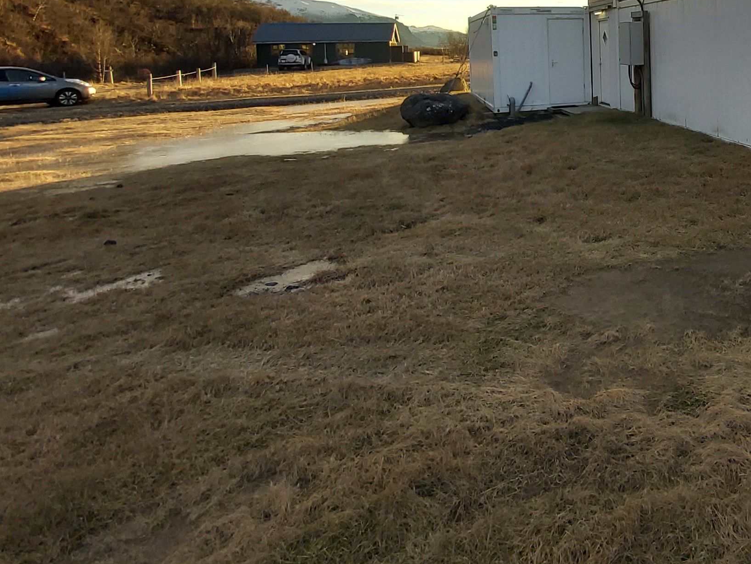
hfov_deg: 60.0
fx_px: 521
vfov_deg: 51.5
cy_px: 78
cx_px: 684
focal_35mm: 24
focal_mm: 1.42
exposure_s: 1/302
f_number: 2.2
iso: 40
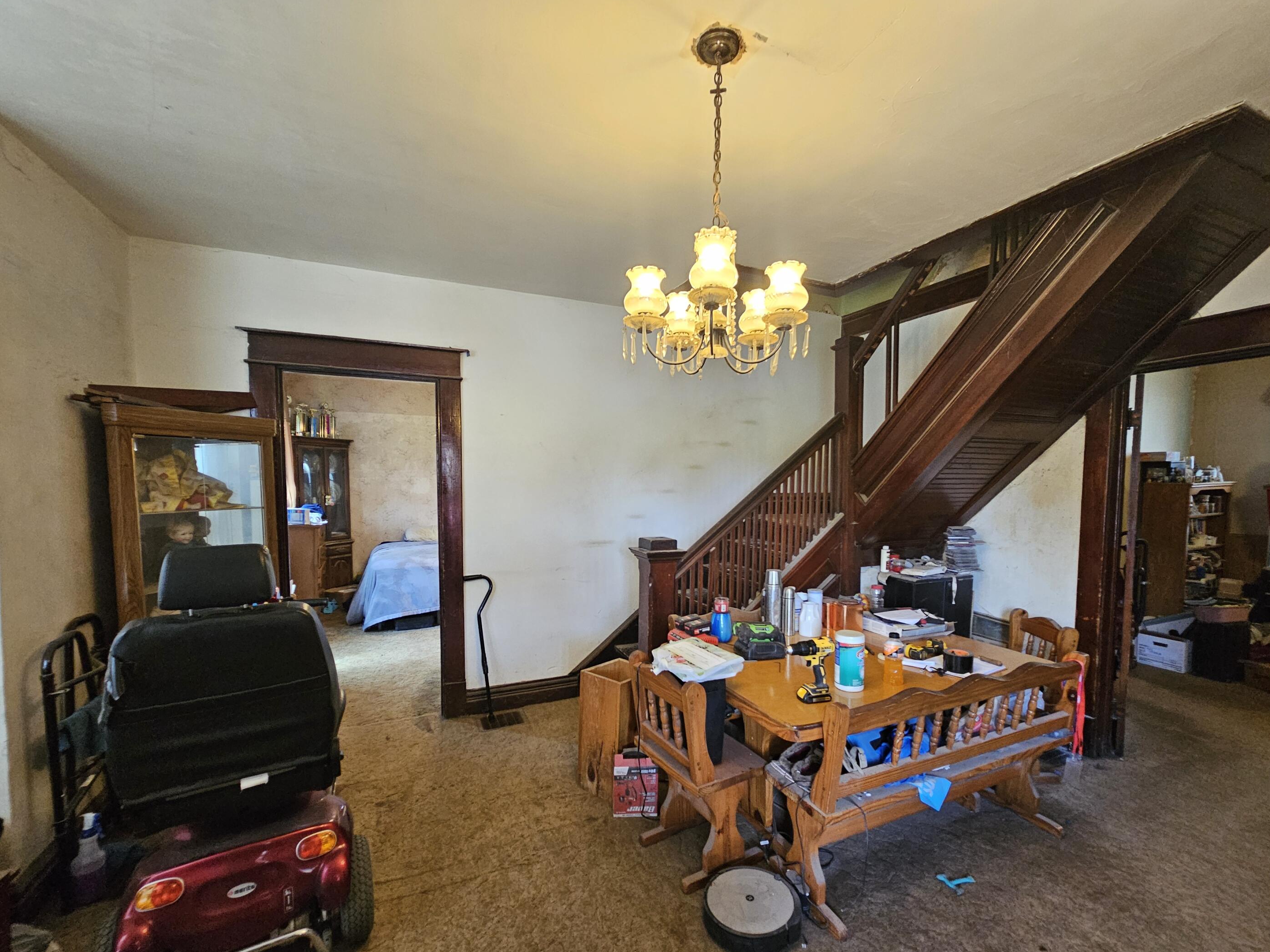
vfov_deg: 85.6
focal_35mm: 14
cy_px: 502
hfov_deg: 102.0
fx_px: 514
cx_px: 661
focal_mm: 2.2
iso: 400
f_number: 2.2
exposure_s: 1/60
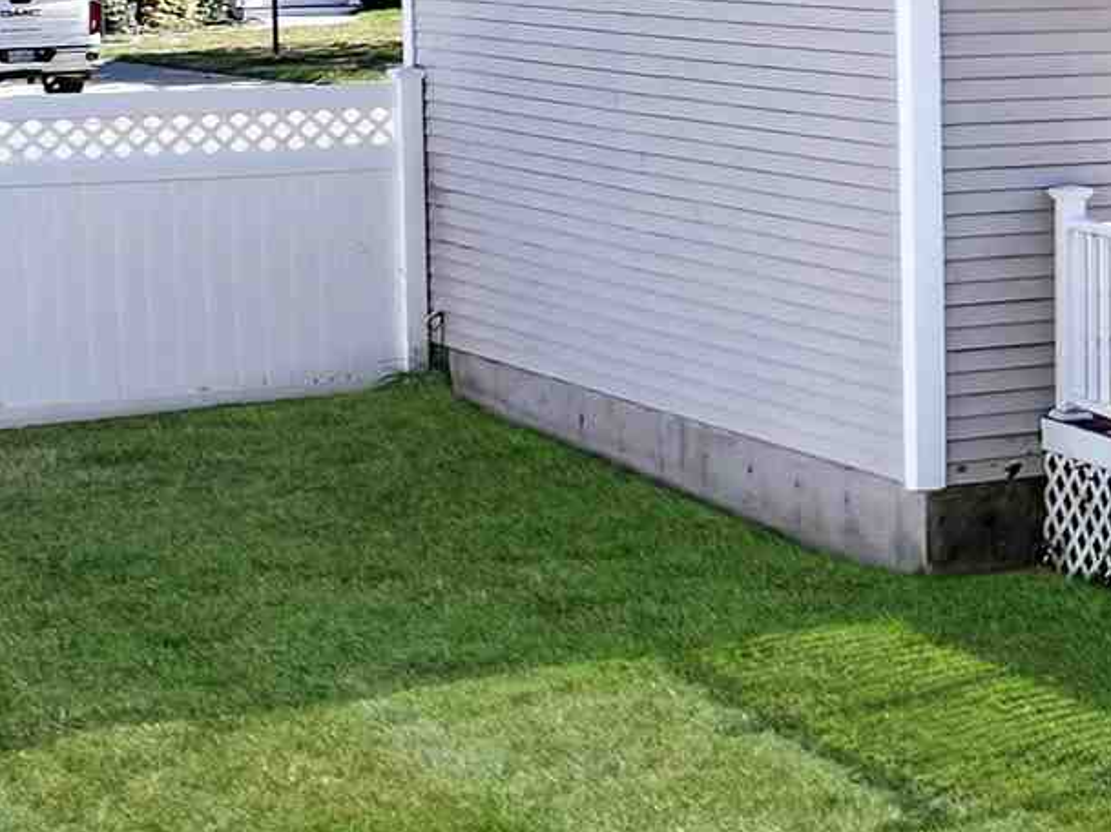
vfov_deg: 12.1
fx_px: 3881
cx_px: 2144
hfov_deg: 14.0
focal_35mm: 121
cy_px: 76
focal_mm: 12.29
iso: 130
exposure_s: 1/2000
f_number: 2.8
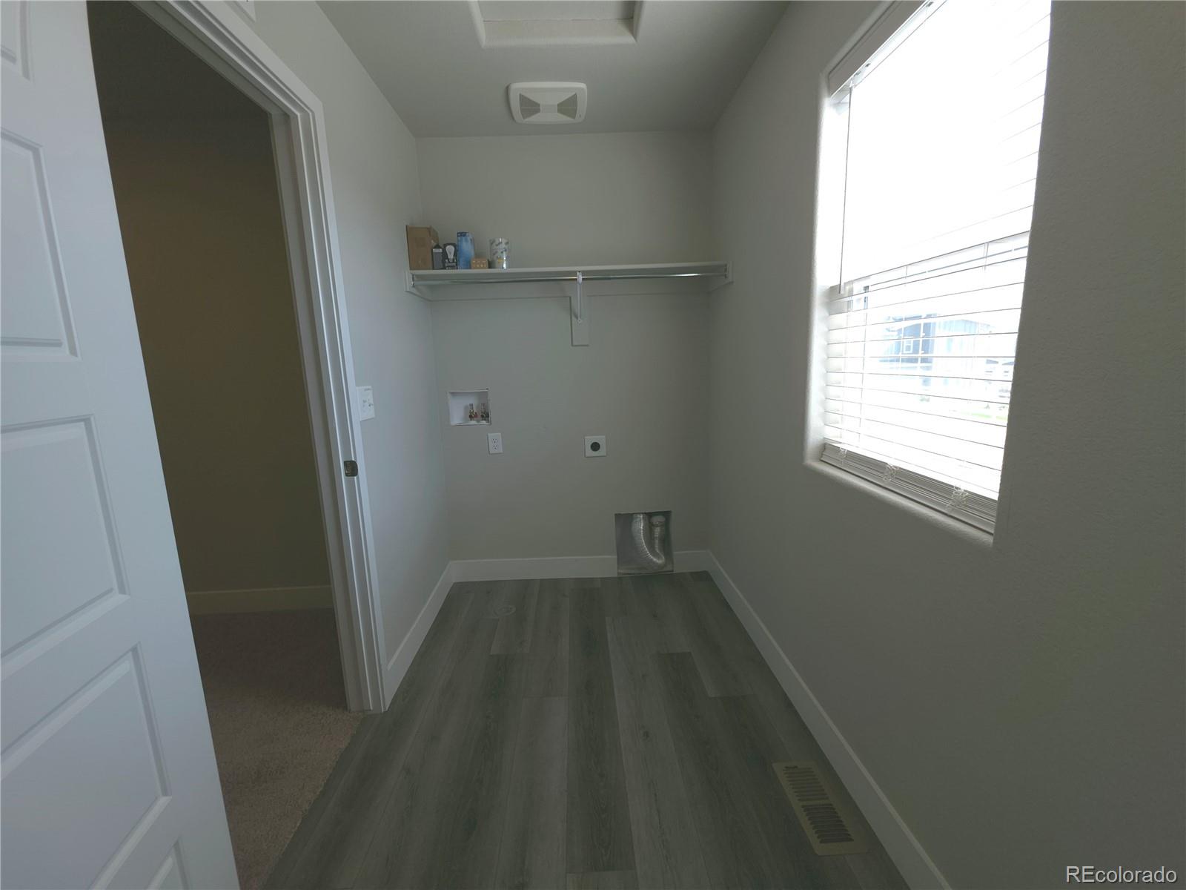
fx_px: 445
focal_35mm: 13
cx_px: 593
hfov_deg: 106.2
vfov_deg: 89.9
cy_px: 445
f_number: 1.9
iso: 32
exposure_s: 1/120
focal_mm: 2.2
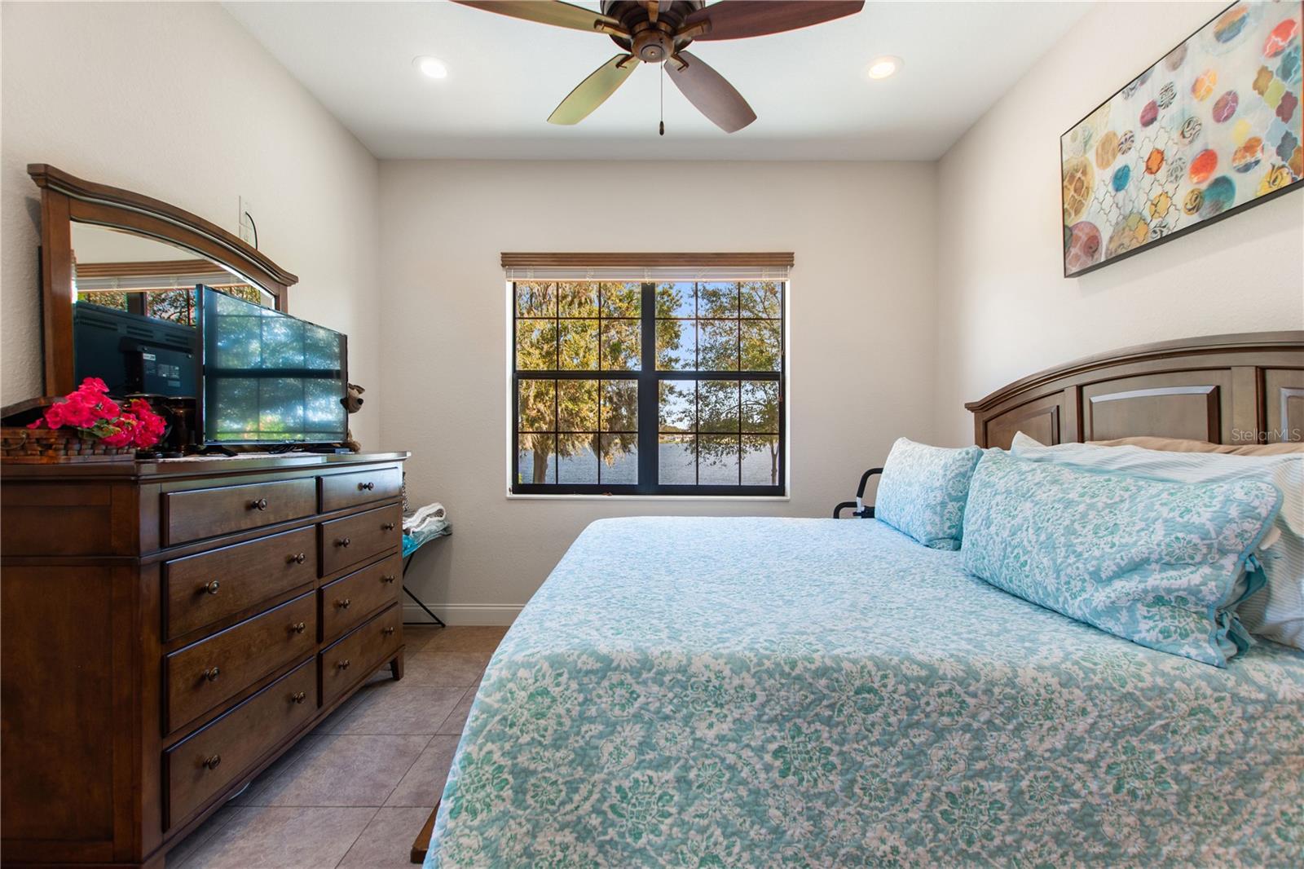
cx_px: 652
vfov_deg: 77.3
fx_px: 543
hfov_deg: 100.4
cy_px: 434
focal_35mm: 15
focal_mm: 10
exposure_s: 1/10
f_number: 4.5
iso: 400
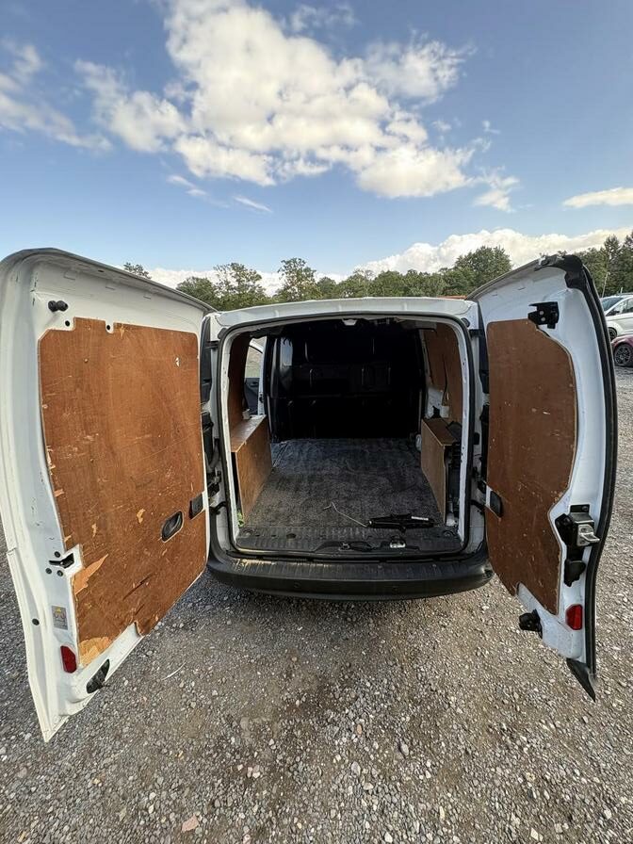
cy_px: 422
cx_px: 316
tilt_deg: -14.3
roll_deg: +1.4
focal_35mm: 14
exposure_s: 1/164
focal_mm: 2.22
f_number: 2.2
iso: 50
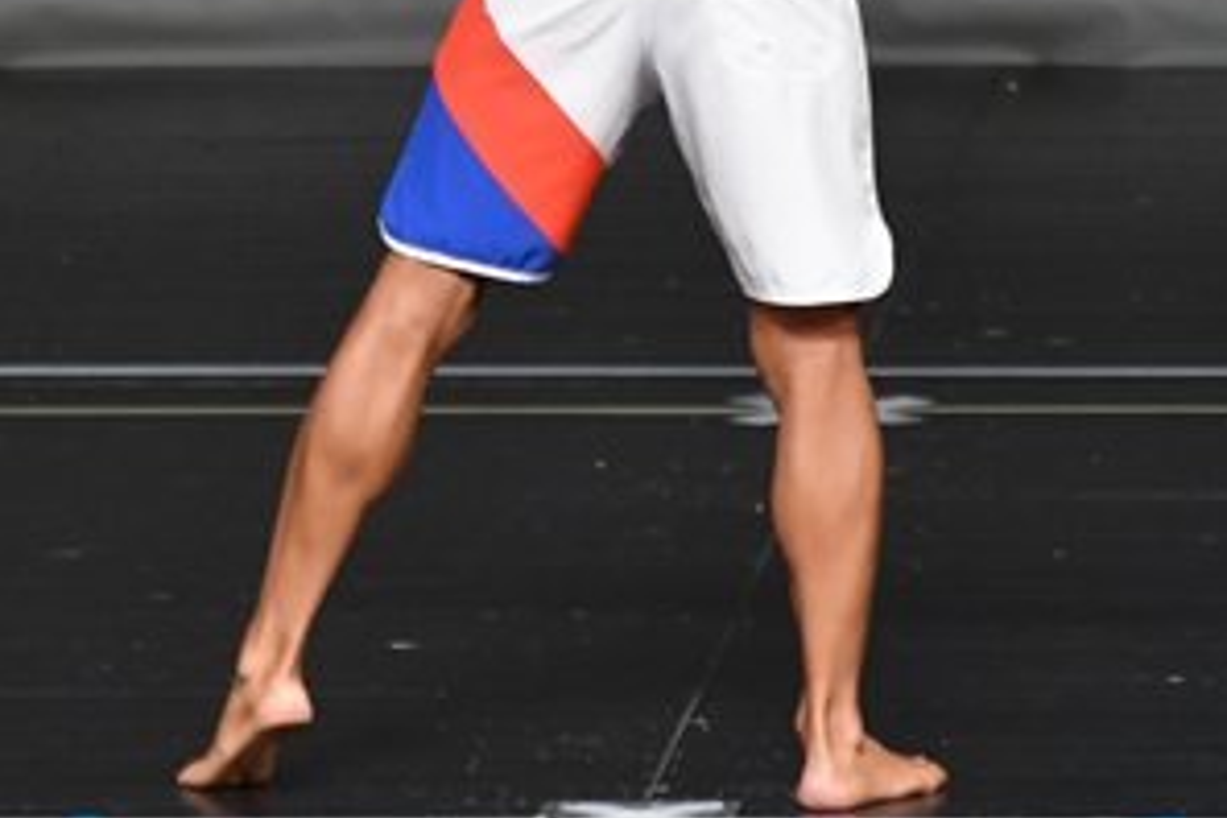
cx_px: 671
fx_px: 30673
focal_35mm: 900
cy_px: -54
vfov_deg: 1.5
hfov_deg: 2.3
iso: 2000
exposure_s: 1/400
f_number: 5.6
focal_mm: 230
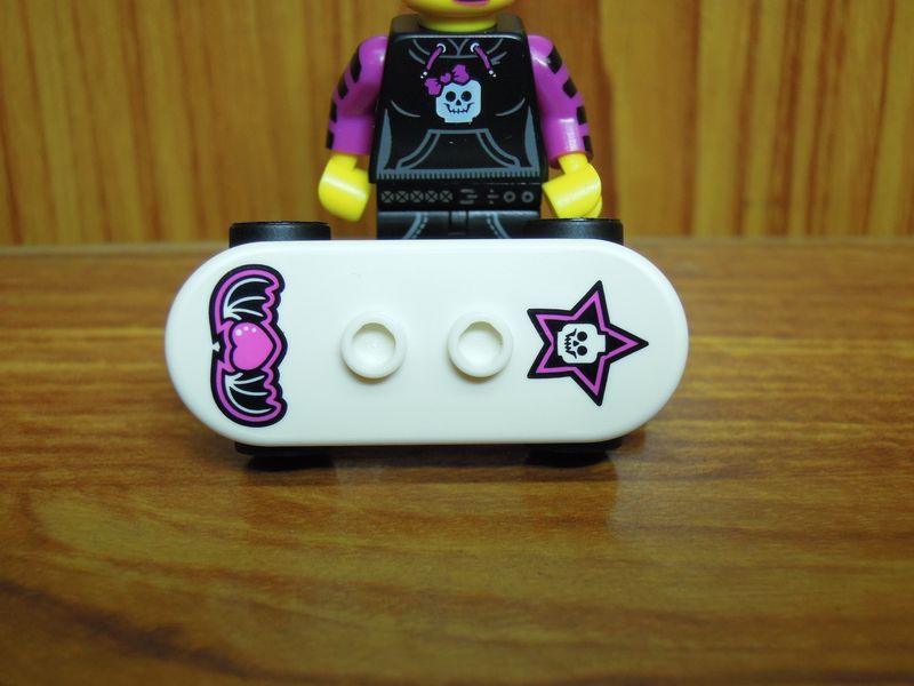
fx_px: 1188
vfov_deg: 32.2
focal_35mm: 45
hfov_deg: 42.1
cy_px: 343
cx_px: 457
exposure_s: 1/320
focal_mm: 8.1
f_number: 2.8
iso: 400
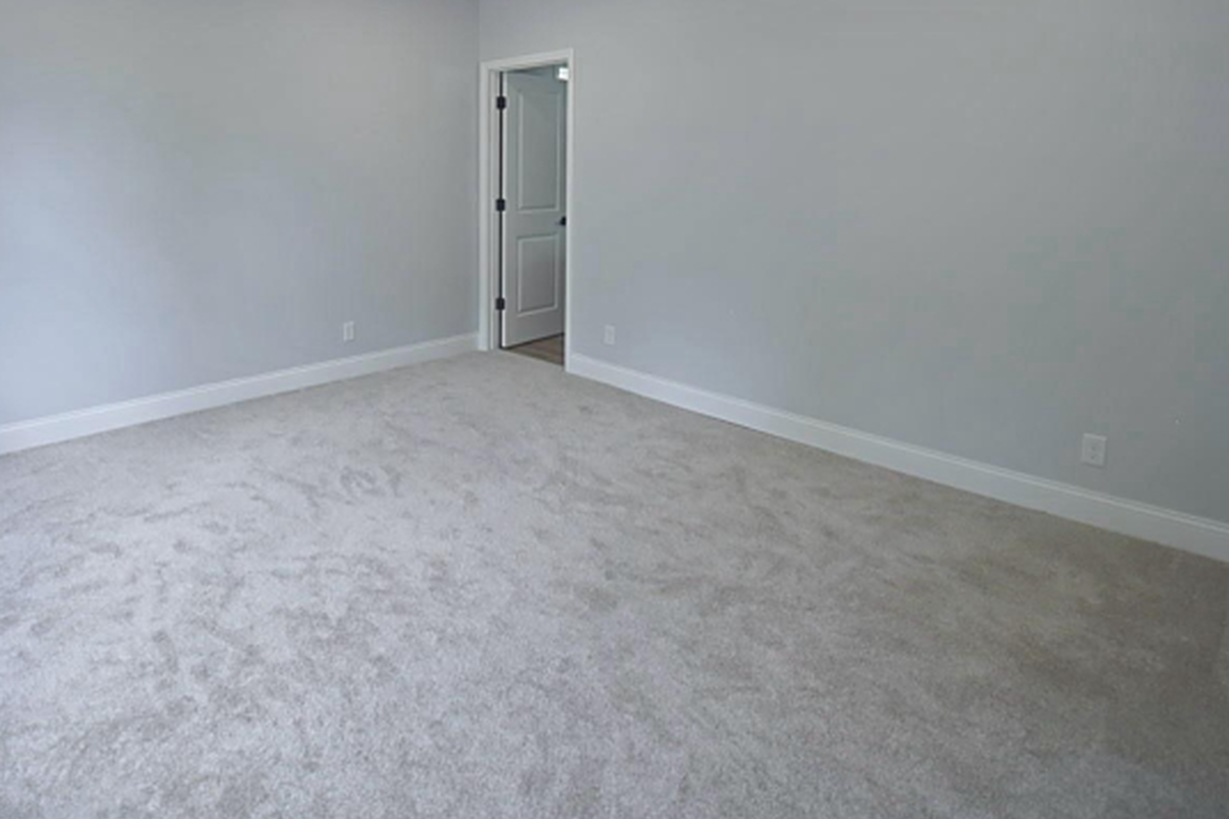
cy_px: 257
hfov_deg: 80.0
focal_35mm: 21
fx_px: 717
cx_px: 475
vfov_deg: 57.8
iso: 250
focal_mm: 10
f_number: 4.5
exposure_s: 1/60
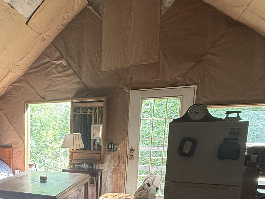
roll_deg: +1.6
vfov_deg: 37.3
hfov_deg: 45.6
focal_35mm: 36
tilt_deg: -9.0
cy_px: 175
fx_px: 276
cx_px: 18
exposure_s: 1/99
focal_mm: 2.22
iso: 160
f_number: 2.2
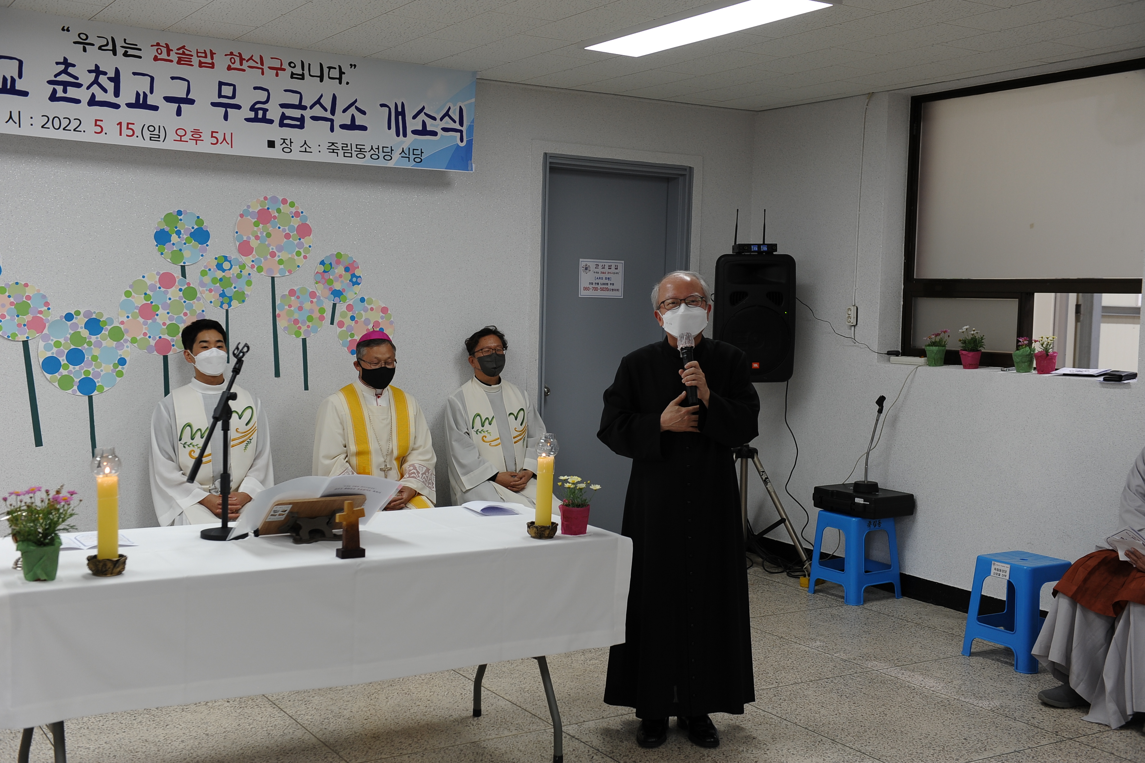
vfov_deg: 31.9
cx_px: 572
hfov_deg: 46.4
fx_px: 1335
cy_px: 382
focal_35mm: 42
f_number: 5
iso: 500
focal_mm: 42
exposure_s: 1/60
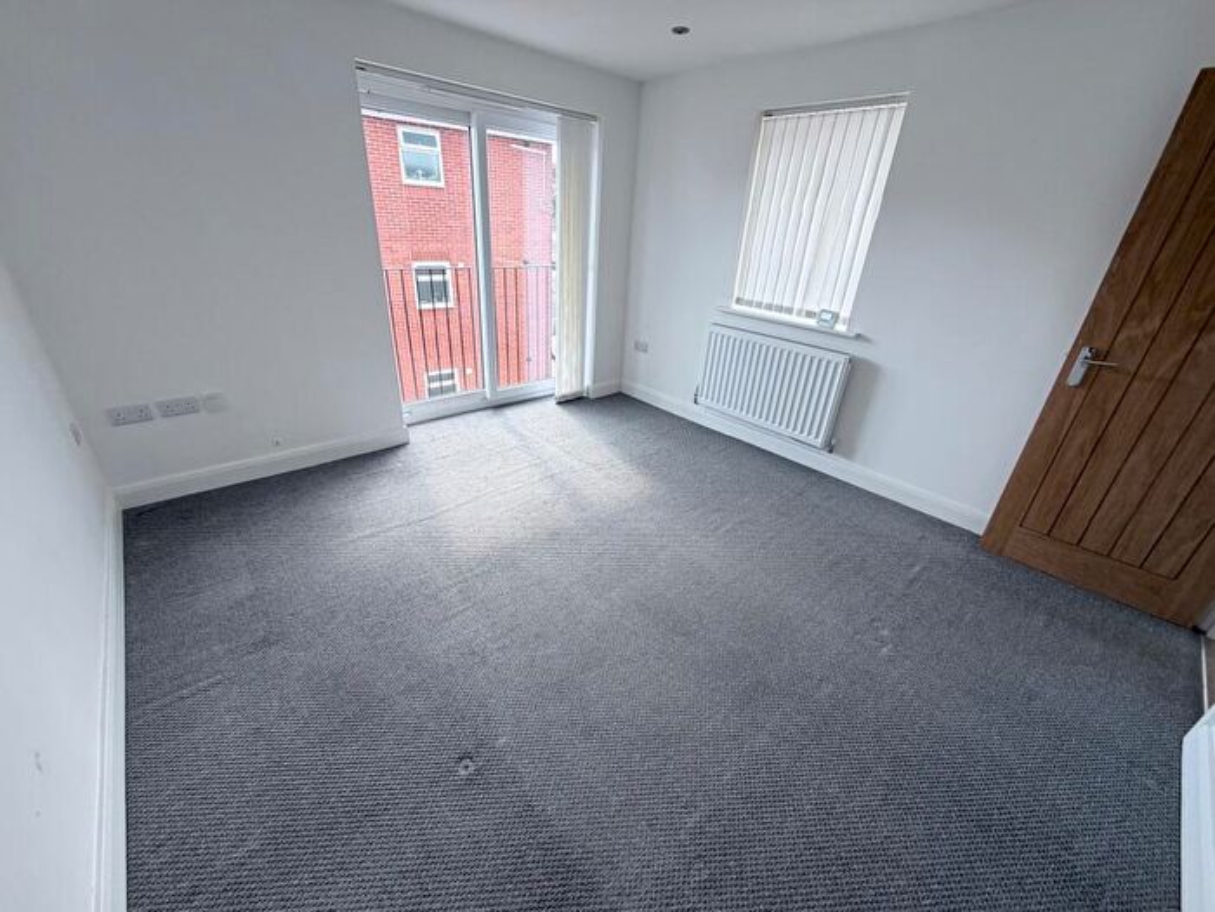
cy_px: 456
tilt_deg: -24.3
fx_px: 491
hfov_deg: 102.1
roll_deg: -3.1
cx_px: 608
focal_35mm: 14
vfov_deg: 85.7
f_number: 2.2
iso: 64
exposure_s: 1/121
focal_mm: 2.22
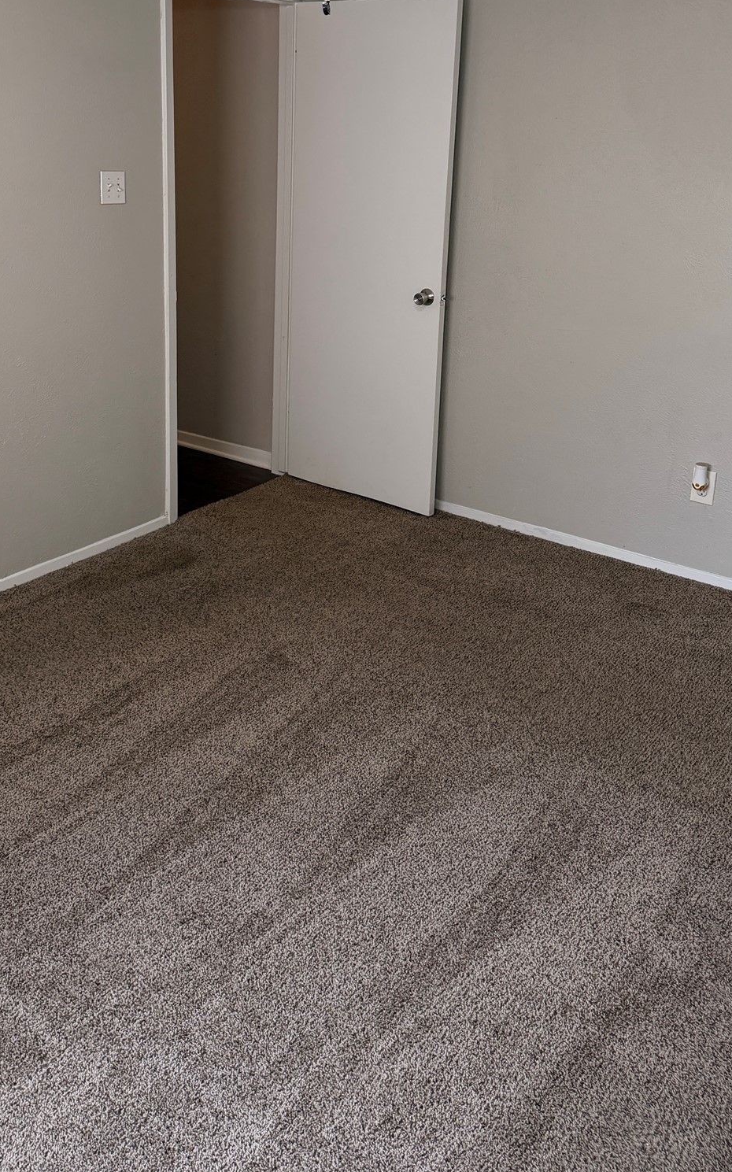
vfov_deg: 54.0
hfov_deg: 36.2
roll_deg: -0.9
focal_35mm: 35
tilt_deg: -12.7
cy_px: 374
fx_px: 1118
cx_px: 299
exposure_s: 1/164
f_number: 1.78
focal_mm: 6.76
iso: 200
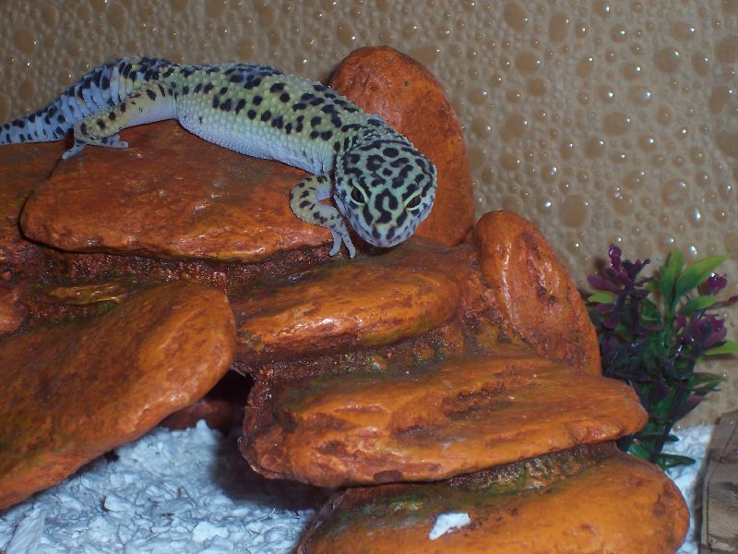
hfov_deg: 19.3
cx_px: 369
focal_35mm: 102
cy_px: 277
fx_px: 2175
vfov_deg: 14.5
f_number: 4.6
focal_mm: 16.8
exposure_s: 1/90
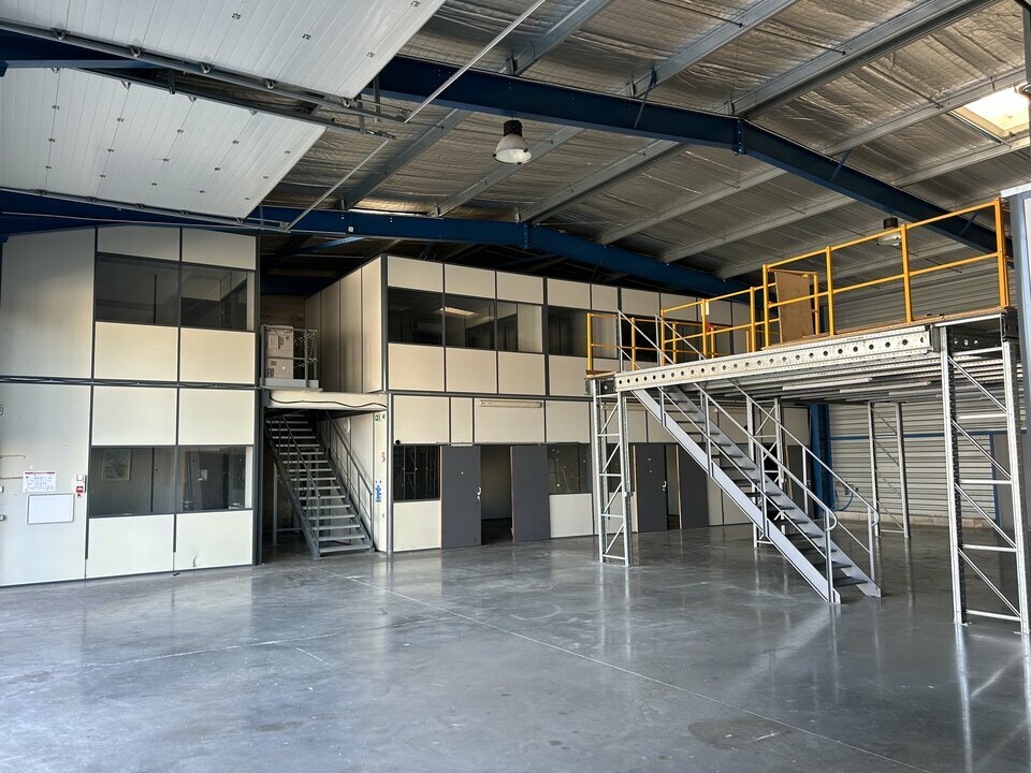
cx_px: 516
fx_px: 774
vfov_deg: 53.1
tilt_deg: +4.8
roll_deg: +1.0
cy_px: 386
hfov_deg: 67.3
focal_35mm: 26
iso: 80
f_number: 1.5
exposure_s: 1/121
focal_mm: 5.7
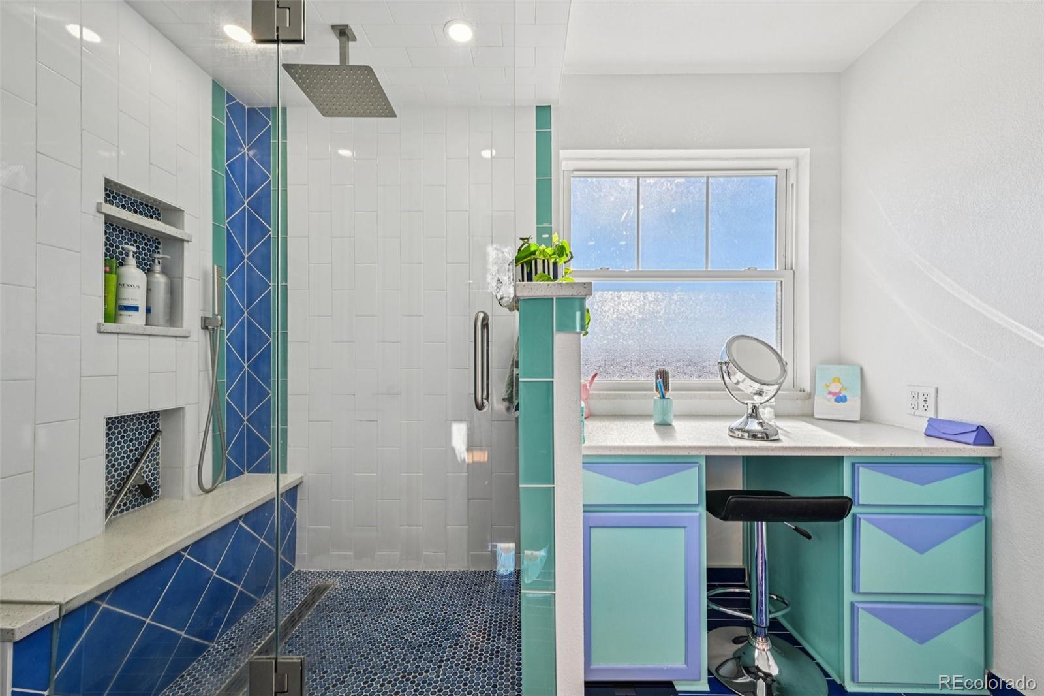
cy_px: 348
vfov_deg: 81.2
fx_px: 406
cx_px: 522
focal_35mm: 14
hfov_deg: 104.3
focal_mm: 14
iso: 64
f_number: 13
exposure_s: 1/20
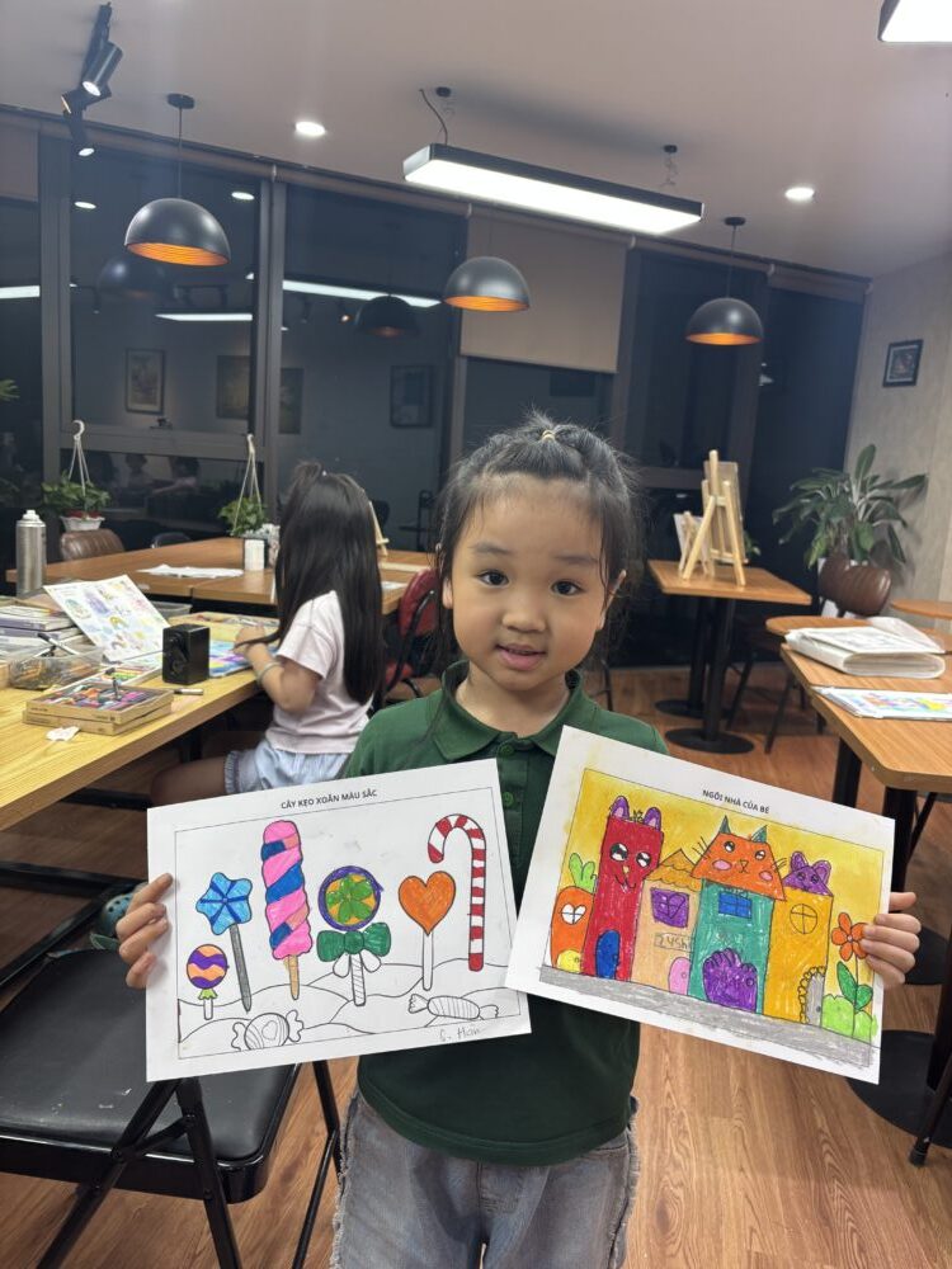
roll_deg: -5.0
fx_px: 953
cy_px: 634
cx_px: 476
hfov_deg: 53.1
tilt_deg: -10.3
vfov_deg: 67.3
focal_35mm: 26
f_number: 1.6
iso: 100
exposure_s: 1/100
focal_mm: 5.96
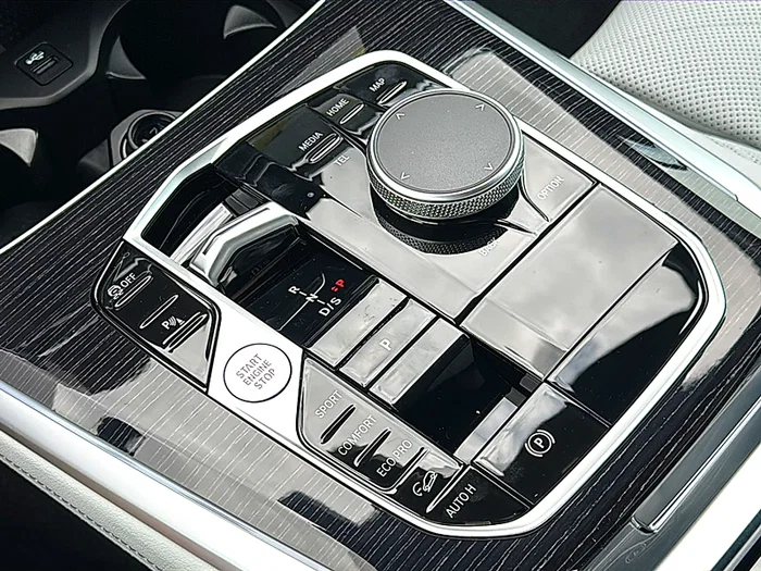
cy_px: 286
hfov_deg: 42.9
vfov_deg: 32.9
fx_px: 967
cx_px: 380
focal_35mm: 44
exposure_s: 1/746
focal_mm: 6.86
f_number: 1.78
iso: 80
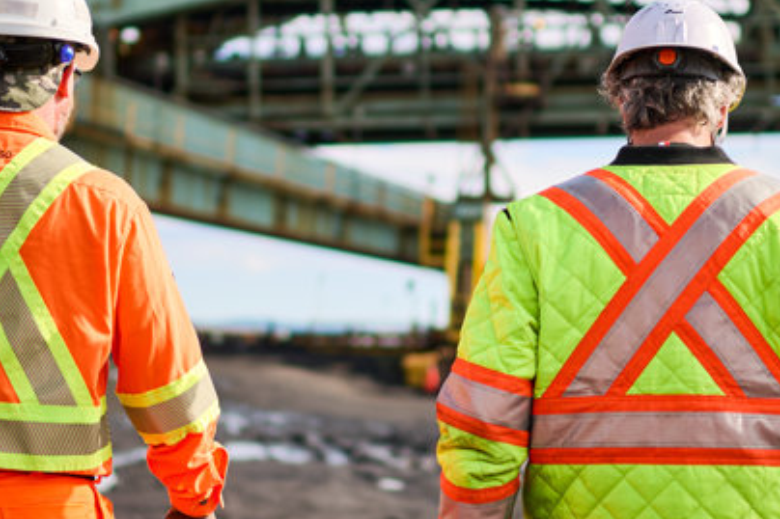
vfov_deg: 16.1
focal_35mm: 85
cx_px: 351
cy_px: 242
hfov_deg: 23.9
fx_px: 1841
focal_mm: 35
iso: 64
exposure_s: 1/3200
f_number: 1.4
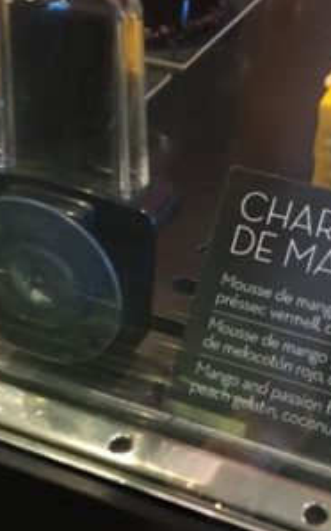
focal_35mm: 66
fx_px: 954
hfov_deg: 19.6
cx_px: 215
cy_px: 296
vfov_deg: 31.1
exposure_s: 1/24
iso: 250
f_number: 2.2
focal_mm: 4.15
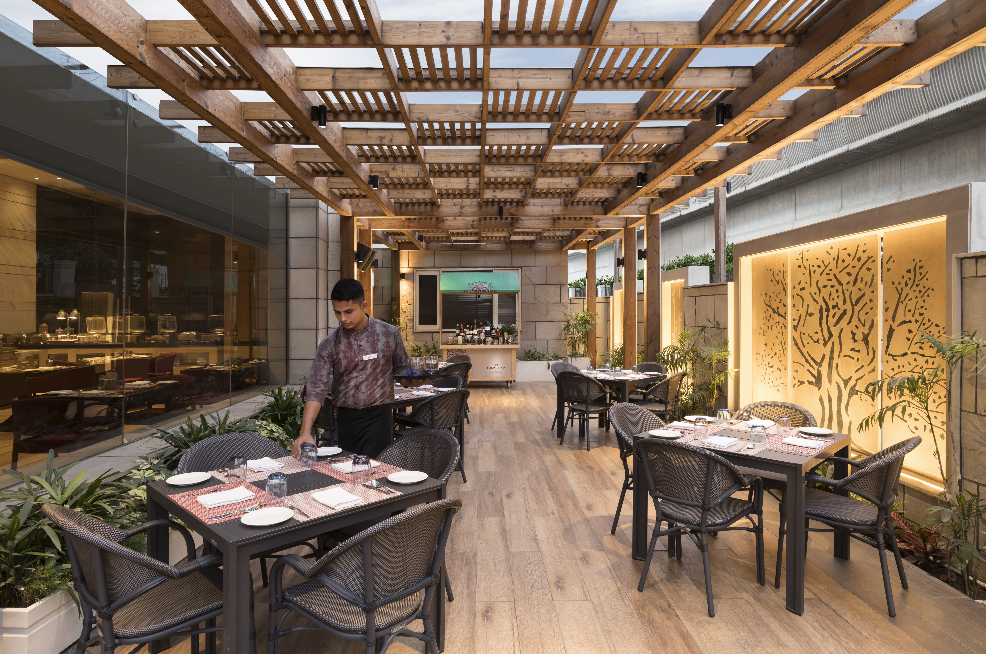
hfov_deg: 84.1
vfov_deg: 61.8
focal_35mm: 20
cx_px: 493
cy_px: 327
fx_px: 547
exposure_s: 1/1.25
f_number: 11
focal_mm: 20
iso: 200
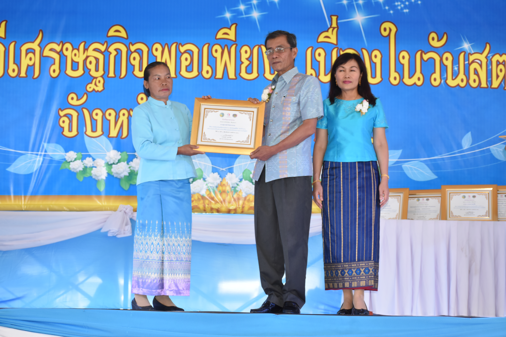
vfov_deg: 18.2
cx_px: 253
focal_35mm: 75
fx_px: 1054
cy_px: 168
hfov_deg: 27.0
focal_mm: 50
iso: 800
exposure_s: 1/200
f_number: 7.1
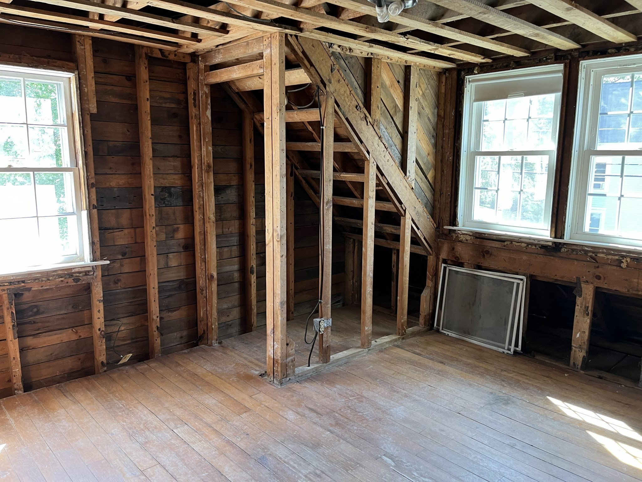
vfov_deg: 53.1
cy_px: 241
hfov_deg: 67.3
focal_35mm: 26
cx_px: 321
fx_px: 482
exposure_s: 1/94
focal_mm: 5.1
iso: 125
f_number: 1.6
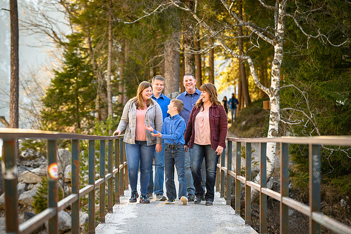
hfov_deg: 17.0
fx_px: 1172
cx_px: 172
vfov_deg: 11.4
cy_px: 124
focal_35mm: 120
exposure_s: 1/125
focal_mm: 110
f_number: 4
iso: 320
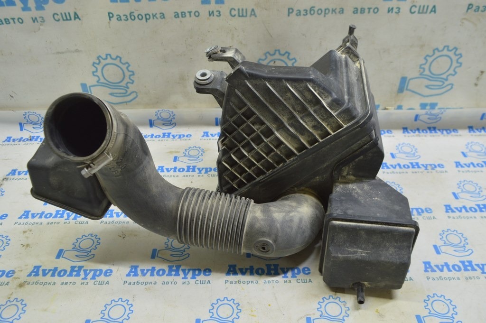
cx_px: 243
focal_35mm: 30
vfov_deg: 43.5
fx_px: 405
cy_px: 162
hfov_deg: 62.0
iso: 400
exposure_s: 1/20
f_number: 5.6
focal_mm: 20
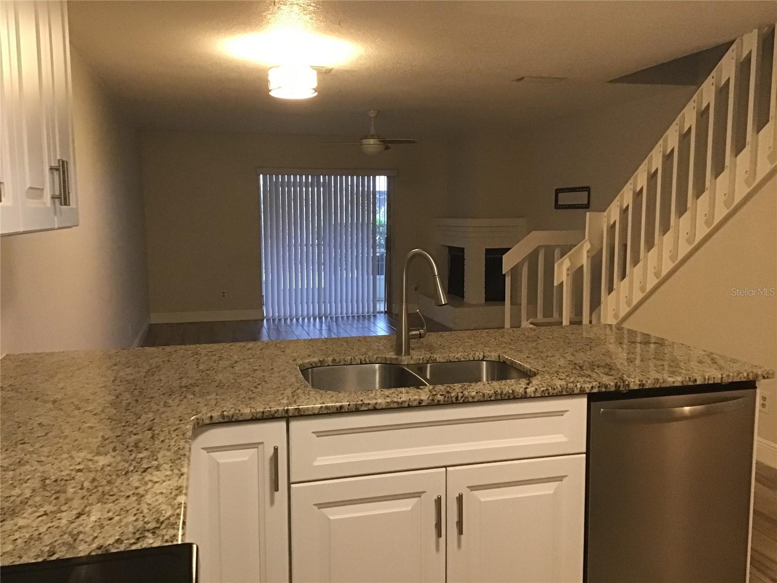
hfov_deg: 58.4
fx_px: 696
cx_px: 388
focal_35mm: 31
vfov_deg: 45.4
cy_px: 292
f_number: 2.4
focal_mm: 3.3
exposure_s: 1/30
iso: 250
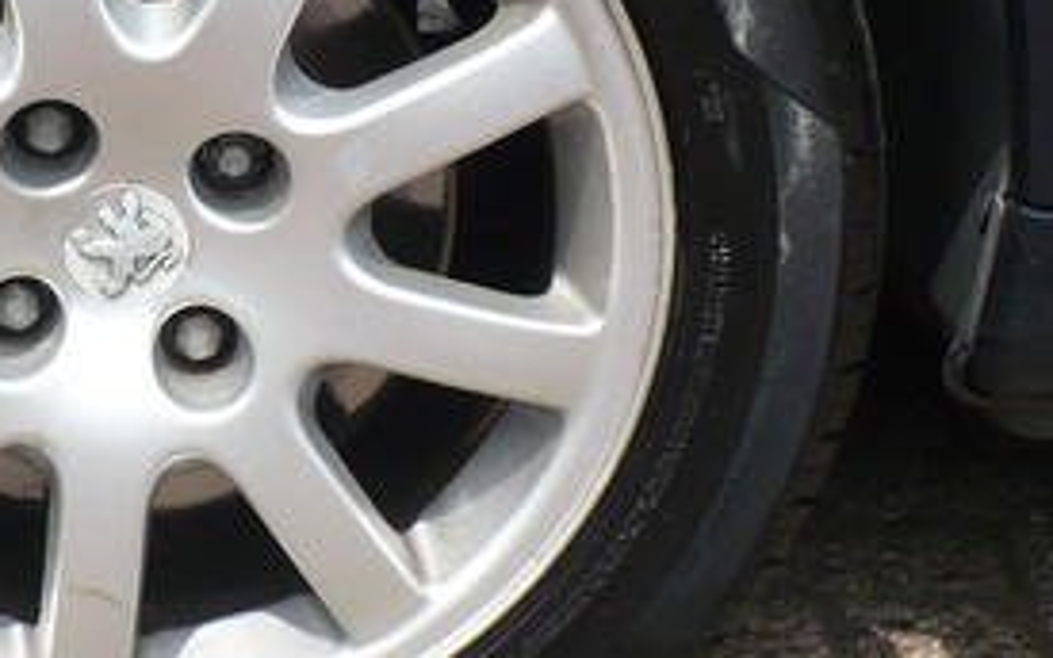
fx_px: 2899
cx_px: 142
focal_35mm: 101
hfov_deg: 20.2
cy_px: 172
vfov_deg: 12.9
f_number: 2.8
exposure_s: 1/640
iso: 100
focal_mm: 6.1
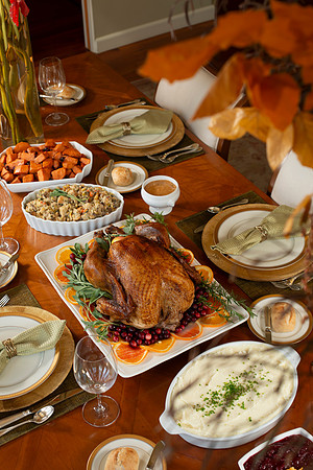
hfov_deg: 27.0
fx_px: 652
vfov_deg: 39.6
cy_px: 235
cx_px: 156
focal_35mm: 50
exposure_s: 1/60
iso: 200
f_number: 6.3
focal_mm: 50
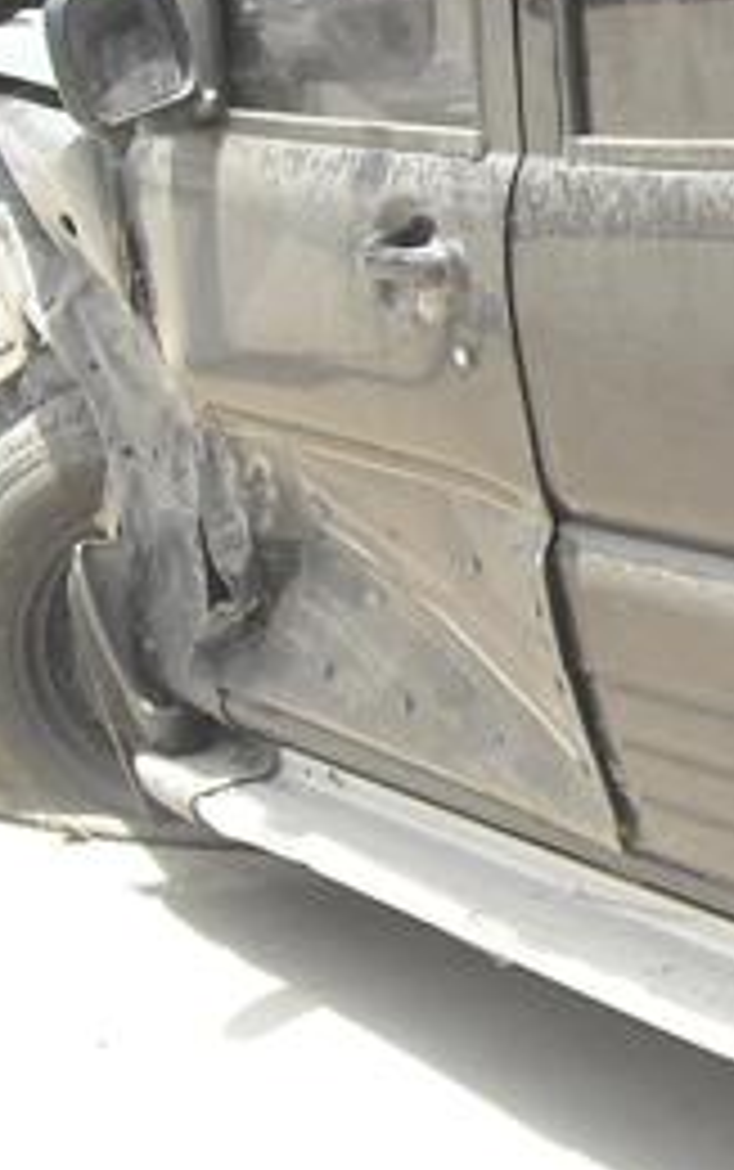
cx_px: 1346
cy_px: 346
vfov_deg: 18.2
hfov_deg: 10.7
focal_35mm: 114
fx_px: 3641
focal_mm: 5.7
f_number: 2.8
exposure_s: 1/272
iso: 64
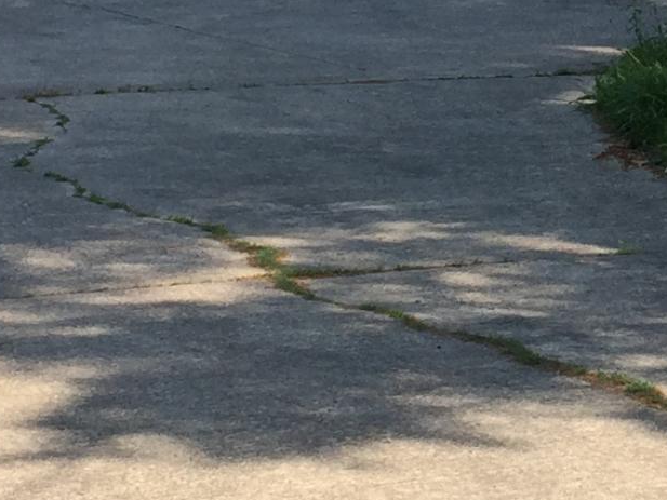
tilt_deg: -4.6
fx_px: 2717
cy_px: 3
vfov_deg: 10.4
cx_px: 605
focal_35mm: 141
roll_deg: +0.2
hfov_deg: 13.9
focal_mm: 4.15
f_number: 2.2
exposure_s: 1/1199
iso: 32
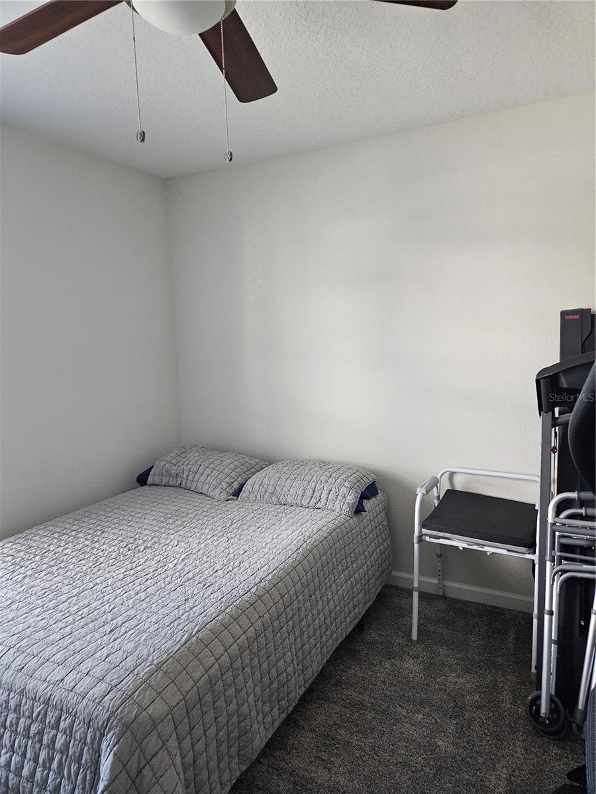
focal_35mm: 23
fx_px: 528
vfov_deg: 73.9
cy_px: 397
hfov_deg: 58.9
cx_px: 298
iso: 640
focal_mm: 5.4
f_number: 1.8
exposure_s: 1/120
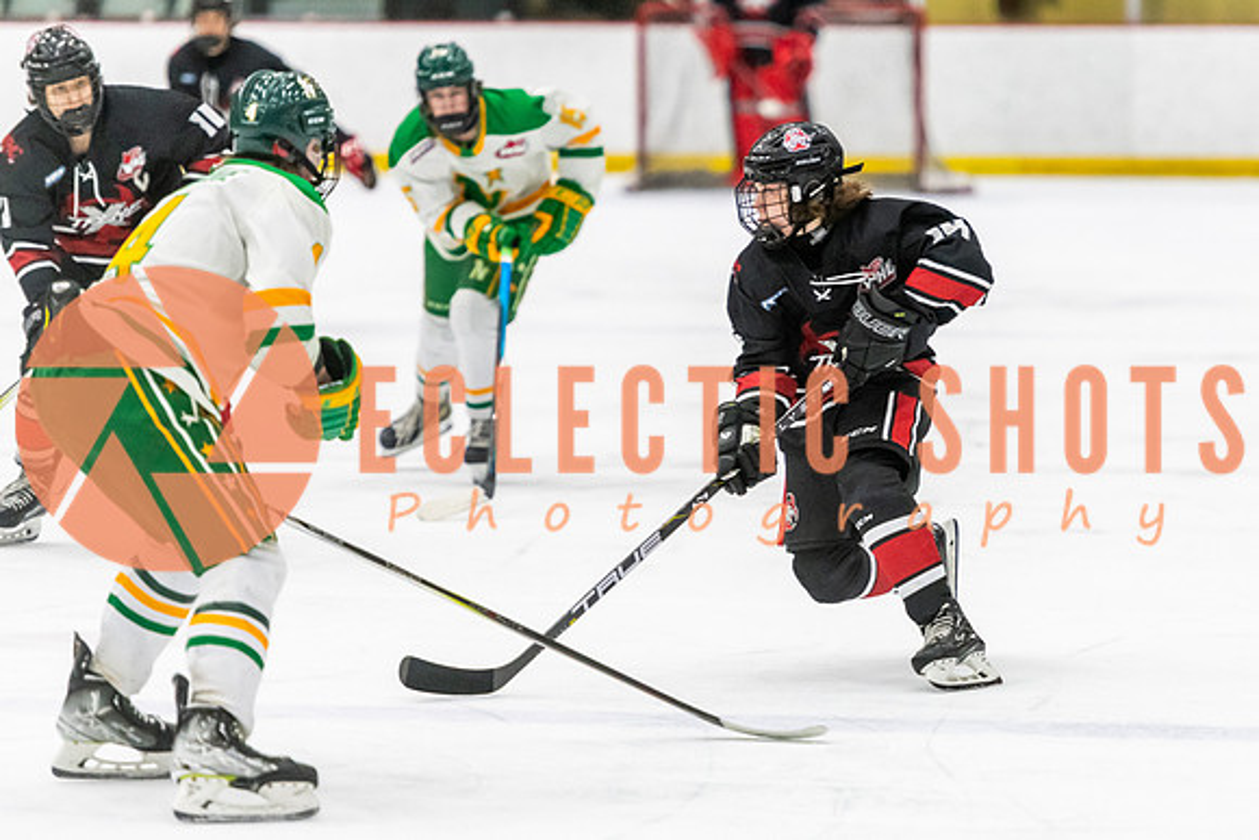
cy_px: 386
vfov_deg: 5.8
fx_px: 8286
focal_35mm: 237
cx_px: 836
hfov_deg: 8.7
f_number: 2.8
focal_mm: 175
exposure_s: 1/640
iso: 3200
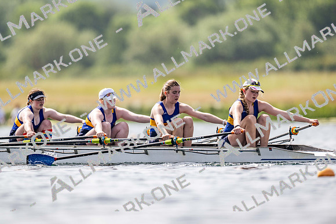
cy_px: 112
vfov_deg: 2.3
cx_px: 168
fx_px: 5601
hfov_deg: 3.4
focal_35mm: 600
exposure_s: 1/2500
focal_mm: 600
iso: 200
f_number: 4
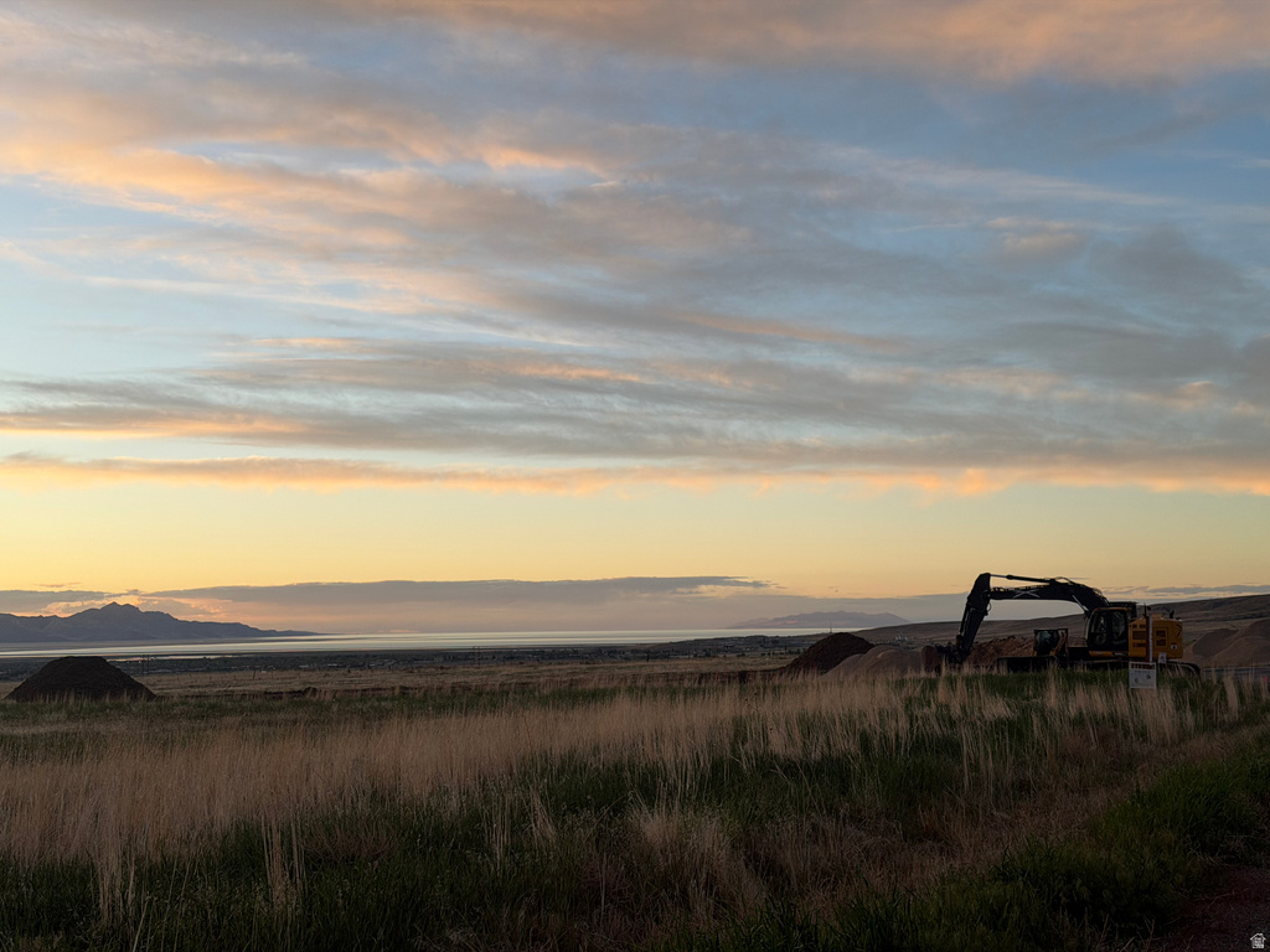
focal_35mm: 48
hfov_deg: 39.7
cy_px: 476
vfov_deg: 30.3
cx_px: 635
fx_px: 1761
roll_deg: +0.5
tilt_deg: +3.4
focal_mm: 6.76
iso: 64
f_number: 1.78
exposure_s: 1/681
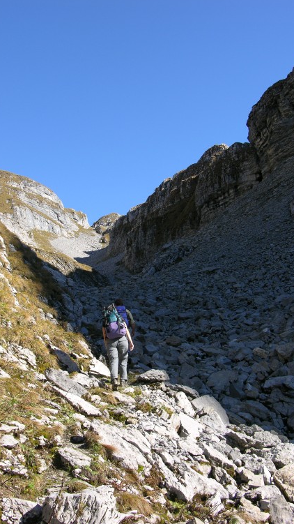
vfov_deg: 51.6
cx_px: 125
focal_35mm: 39
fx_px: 541
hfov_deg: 30.4
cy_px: 264
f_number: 5
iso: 50
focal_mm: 8.9
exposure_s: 1/150
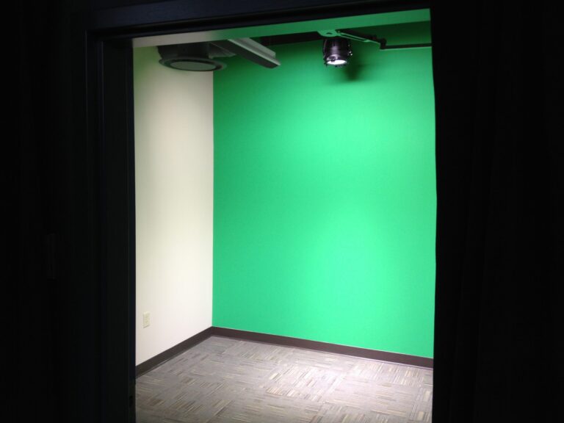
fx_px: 570
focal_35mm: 35
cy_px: 212
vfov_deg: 40.7
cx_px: 282
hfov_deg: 52.6
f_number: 2.4
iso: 64
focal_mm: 4.28
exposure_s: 1/24
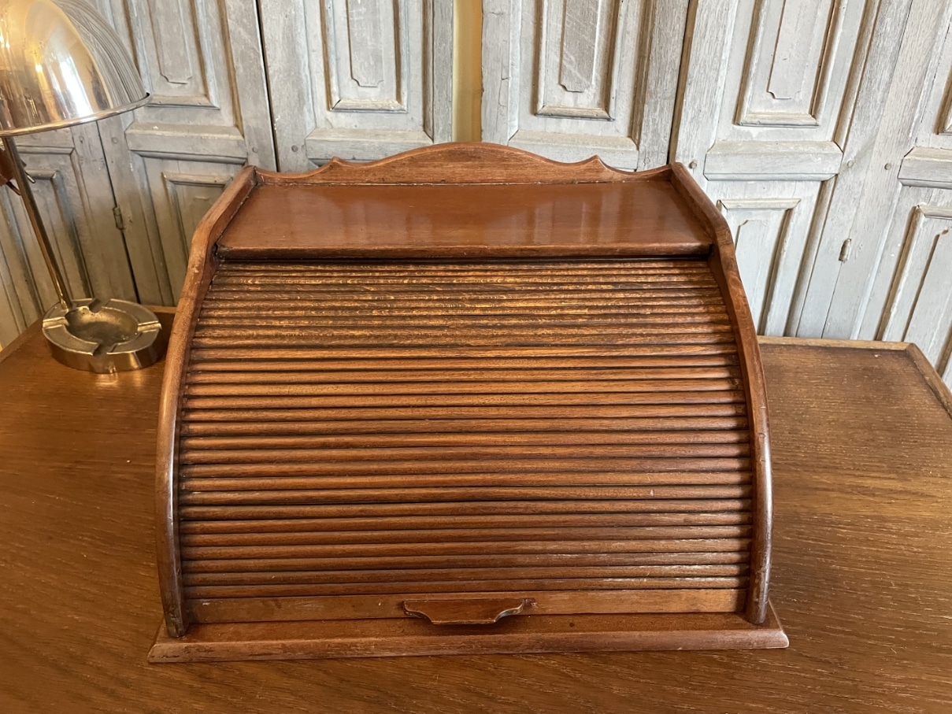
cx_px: 476
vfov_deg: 53.1
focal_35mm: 26
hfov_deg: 67.3
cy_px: 357
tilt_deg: -32.6
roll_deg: -0.3
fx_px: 715
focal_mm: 4.2
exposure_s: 1/25
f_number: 1.6
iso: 500
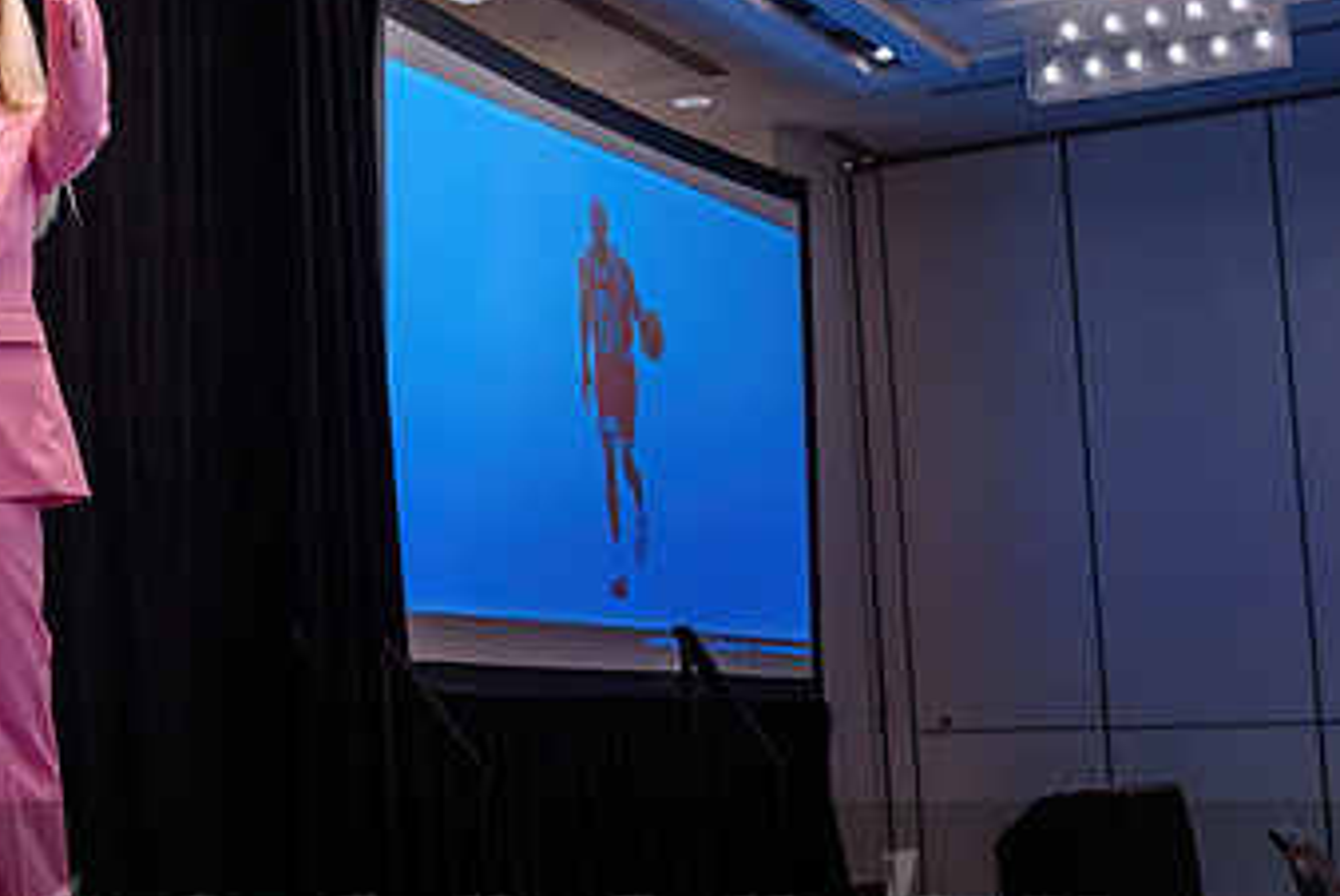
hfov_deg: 28.6
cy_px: 433
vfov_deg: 20.1
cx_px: 164
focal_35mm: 68
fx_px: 2533
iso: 1600
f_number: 2.8
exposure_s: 1/125
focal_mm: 35
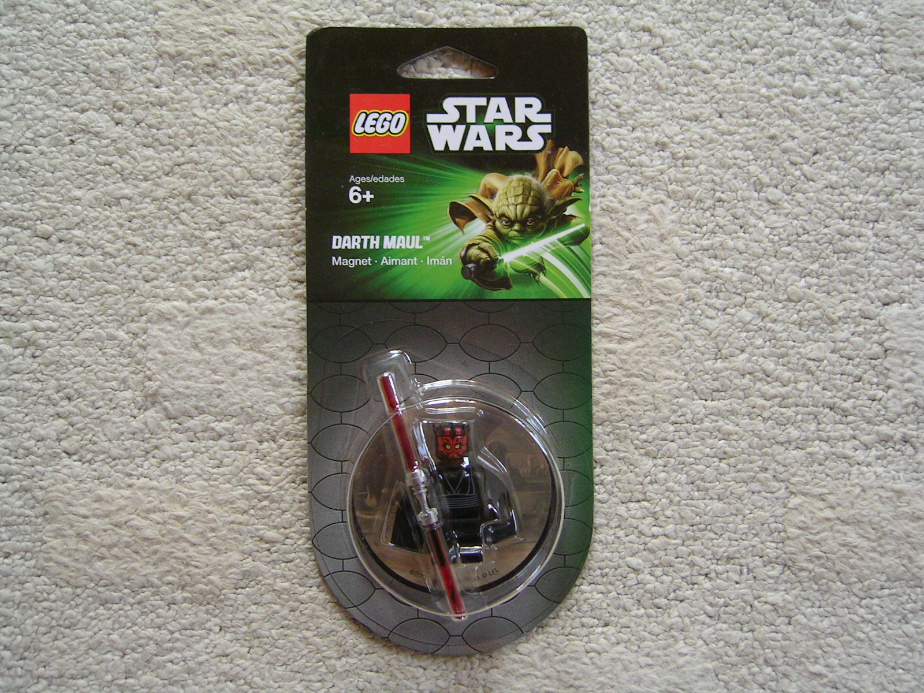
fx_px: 961
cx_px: 462
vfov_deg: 39.7
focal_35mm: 36
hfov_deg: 51.4
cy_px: 346
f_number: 2.8
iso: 100
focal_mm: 5.6
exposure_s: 1/30.9
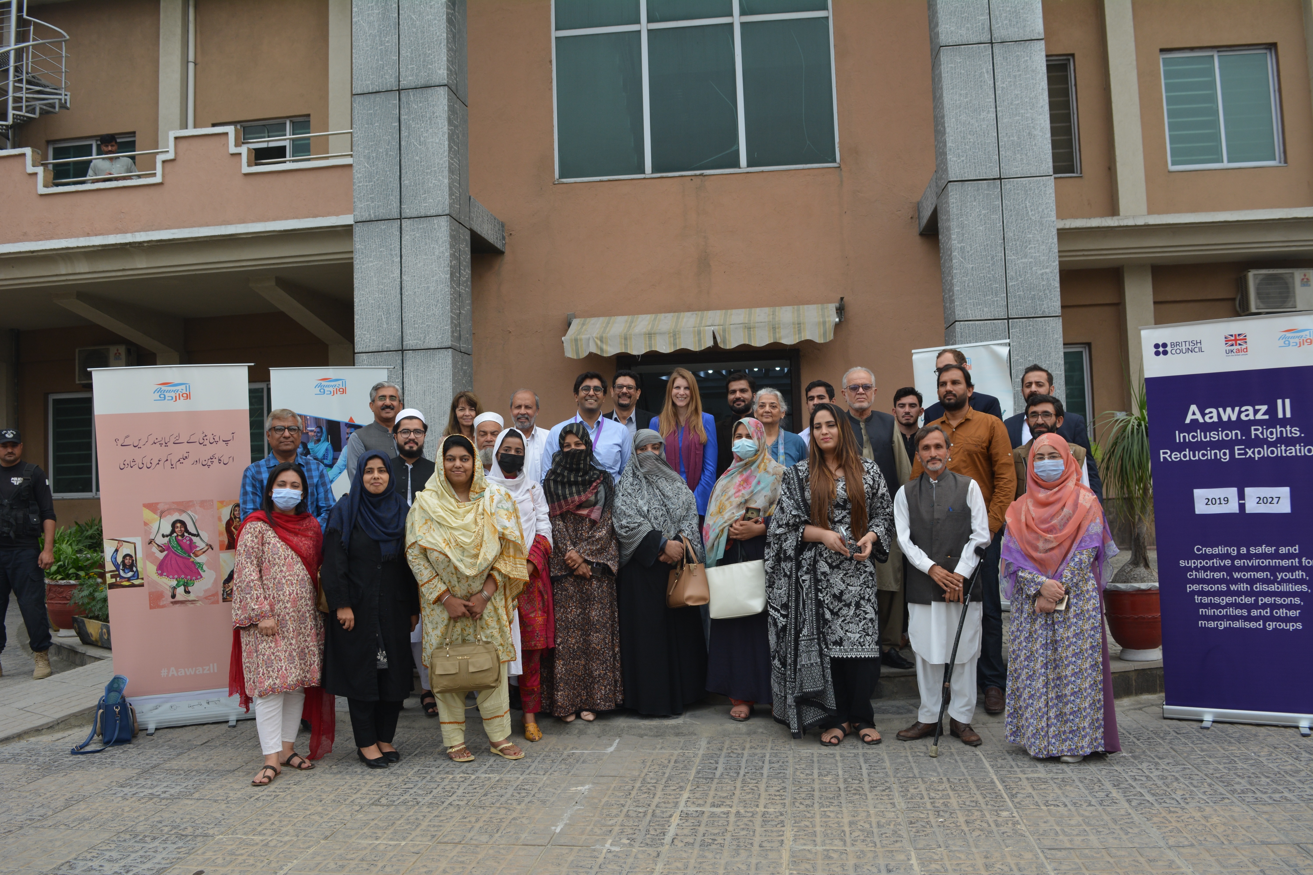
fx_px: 1094
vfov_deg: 43.6
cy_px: 438
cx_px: 656
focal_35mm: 30
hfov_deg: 61.9
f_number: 7.1
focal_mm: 20
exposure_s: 1/200
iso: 200
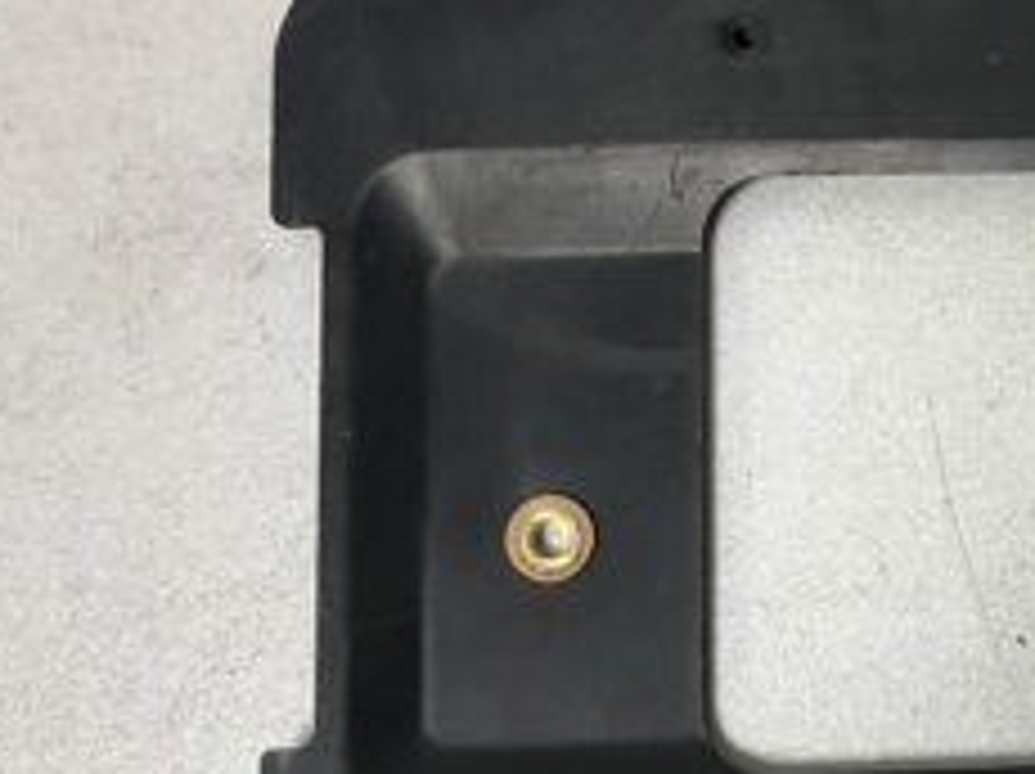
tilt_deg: -84.5
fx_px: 2330
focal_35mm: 78
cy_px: 432
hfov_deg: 22.2
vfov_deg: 18.9
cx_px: 1377
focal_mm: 4
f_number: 1.8
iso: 40
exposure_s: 1/33
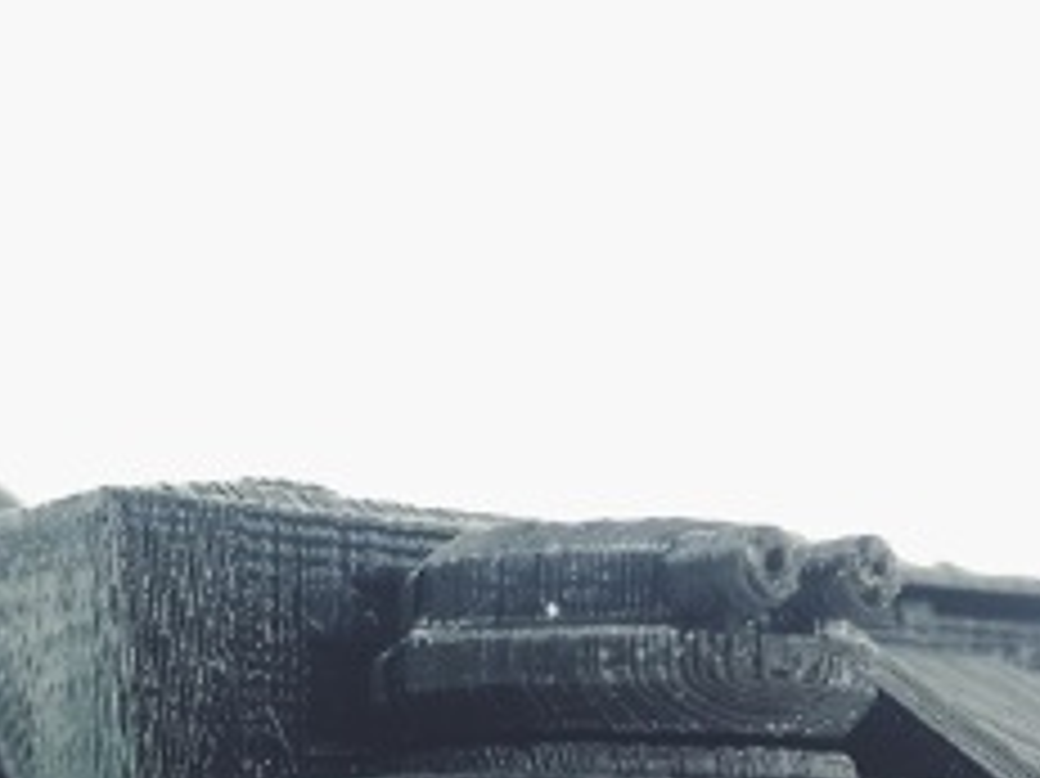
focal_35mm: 67
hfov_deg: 28.9
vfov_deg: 20.7
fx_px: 2012
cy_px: 886
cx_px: 398
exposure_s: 1/4
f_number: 2.2
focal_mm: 4.15
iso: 80
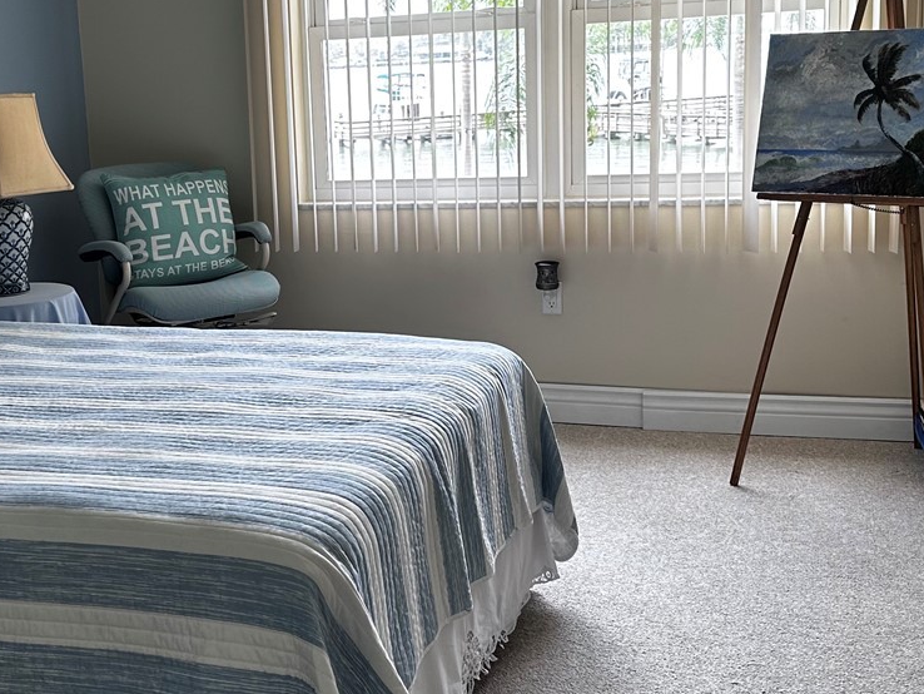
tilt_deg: -10.1
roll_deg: +2.8
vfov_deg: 28.0
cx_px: 304
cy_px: 284
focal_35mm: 52
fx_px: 1388
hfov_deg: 36.4
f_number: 1.78
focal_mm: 6.86
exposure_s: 1/162
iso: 80
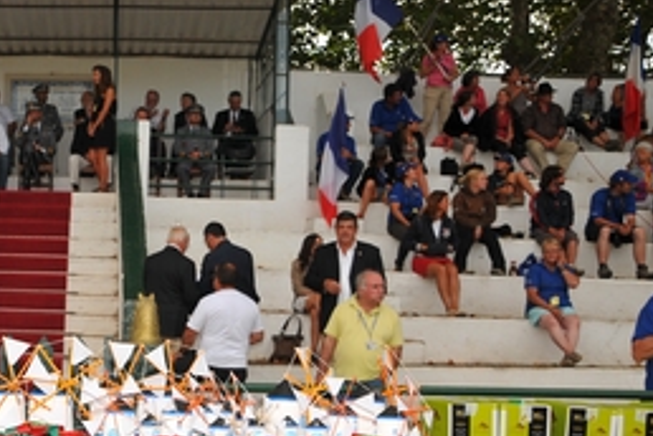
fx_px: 995
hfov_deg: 34.7
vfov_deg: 24.3
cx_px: 91
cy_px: 349
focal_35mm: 55
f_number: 4.5
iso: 250
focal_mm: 21
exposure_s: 1/250
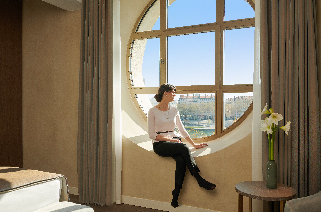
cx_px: 160
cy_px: 106
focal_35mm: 32
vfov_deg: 40.9
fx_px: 285
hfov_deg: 58.9
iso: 200
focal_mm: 32
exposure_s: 1/125
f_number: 8
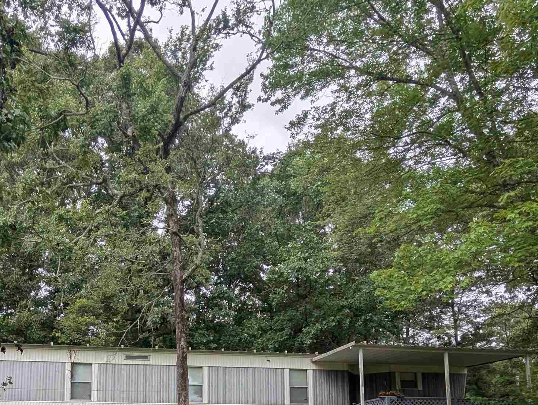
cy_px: 400
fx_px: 389
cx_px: 189
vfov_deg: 46.5
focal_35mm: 25
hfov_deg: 67.8
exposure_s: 1/848
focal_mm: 2.02
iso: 47
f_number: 1.7
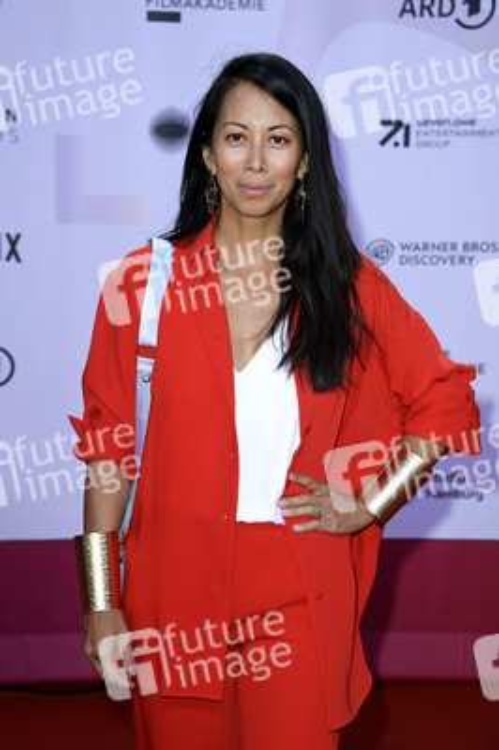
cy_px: 375
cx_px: 250
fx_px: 1624
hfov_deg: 17.5
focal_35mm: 78
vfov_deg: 26.0
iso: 400
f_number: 5.6
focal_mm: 78
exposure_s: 1/250
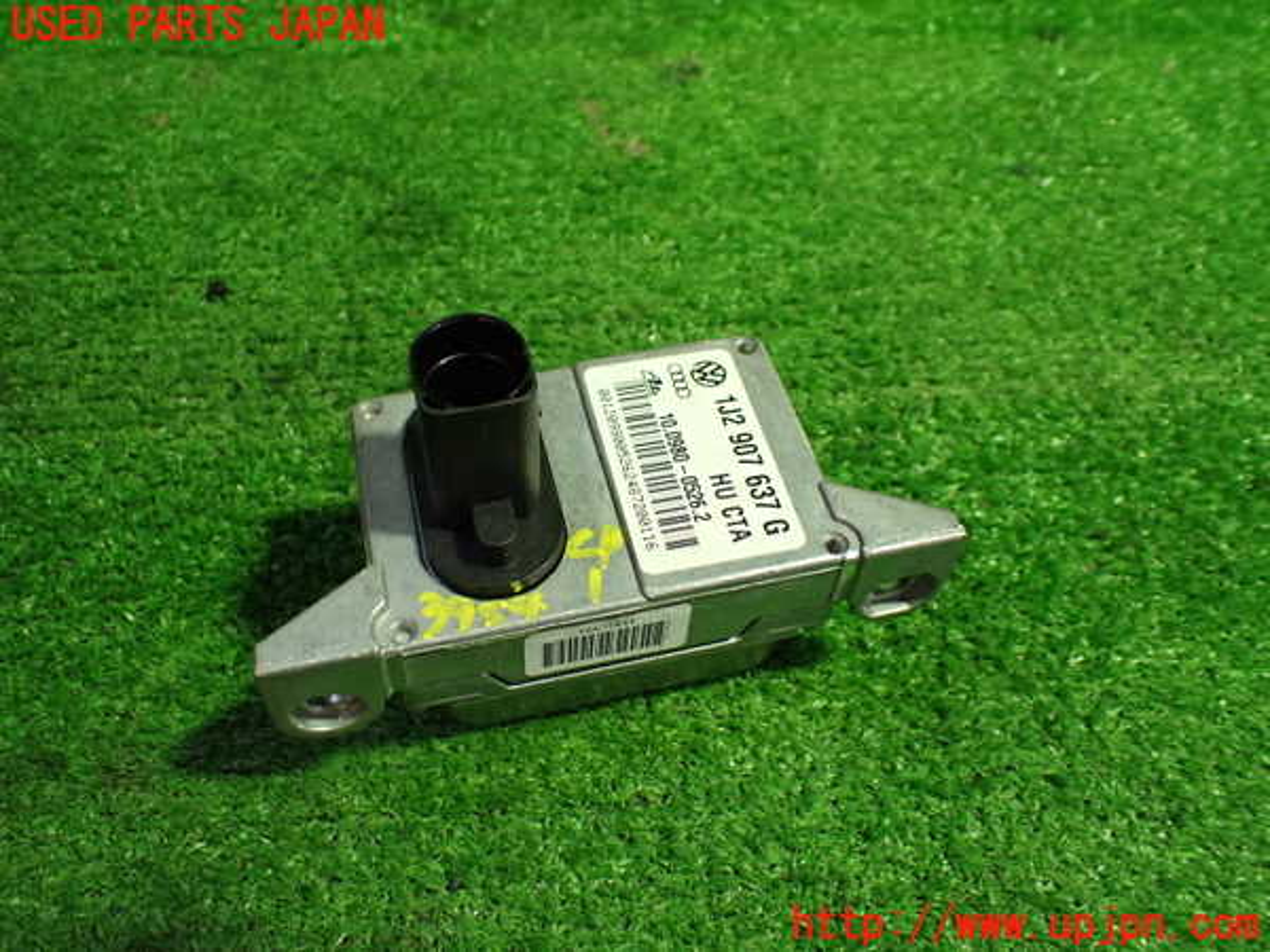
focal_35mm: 30
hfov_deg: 60.0
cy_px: 476
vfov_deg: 46.8
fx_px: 1101
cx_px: 635
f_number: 2.3
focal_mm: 5.4
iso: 800
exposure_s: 1/125
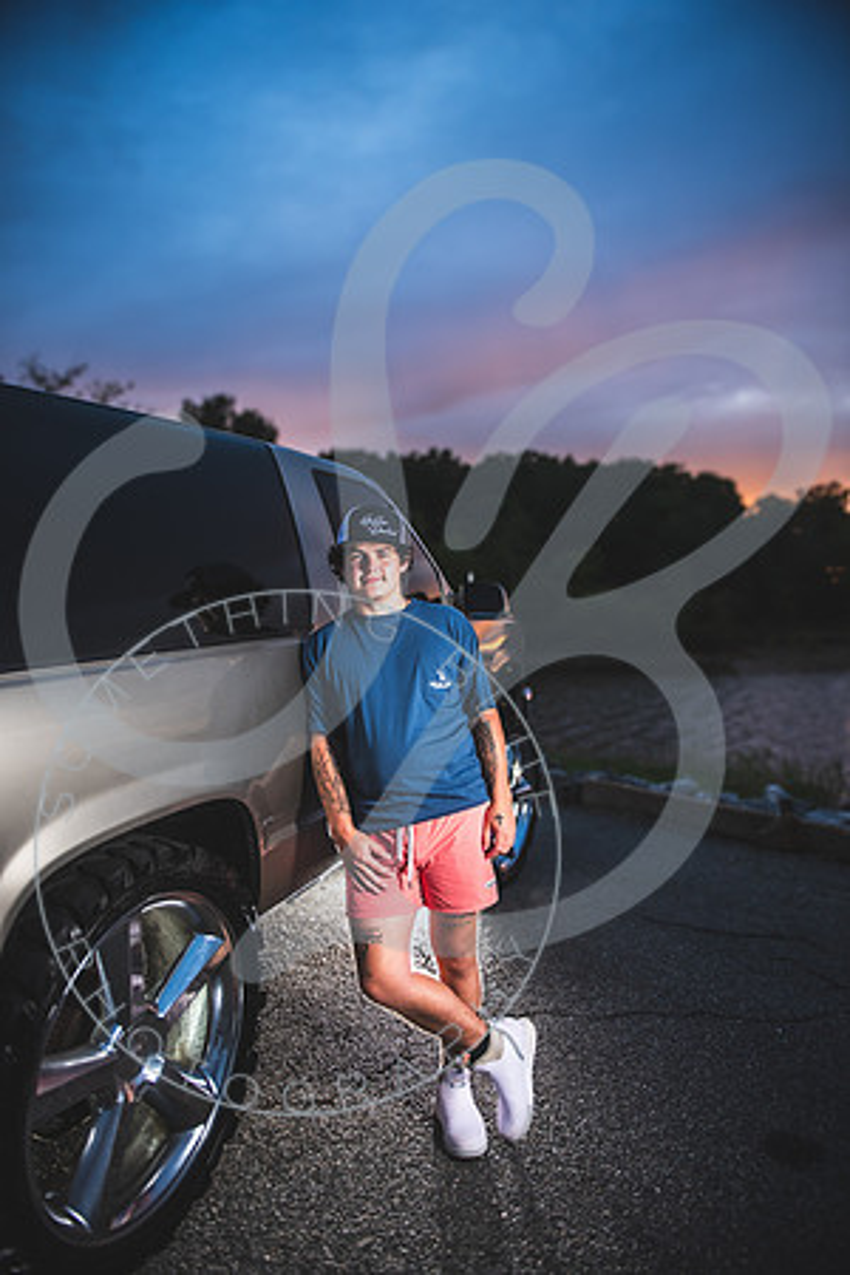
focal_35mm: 24
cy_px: 638
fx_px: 850
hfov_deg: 53.1
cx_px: 425
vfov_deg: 73.7
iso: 100
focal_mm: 24
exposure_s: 1/250
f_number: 2.8
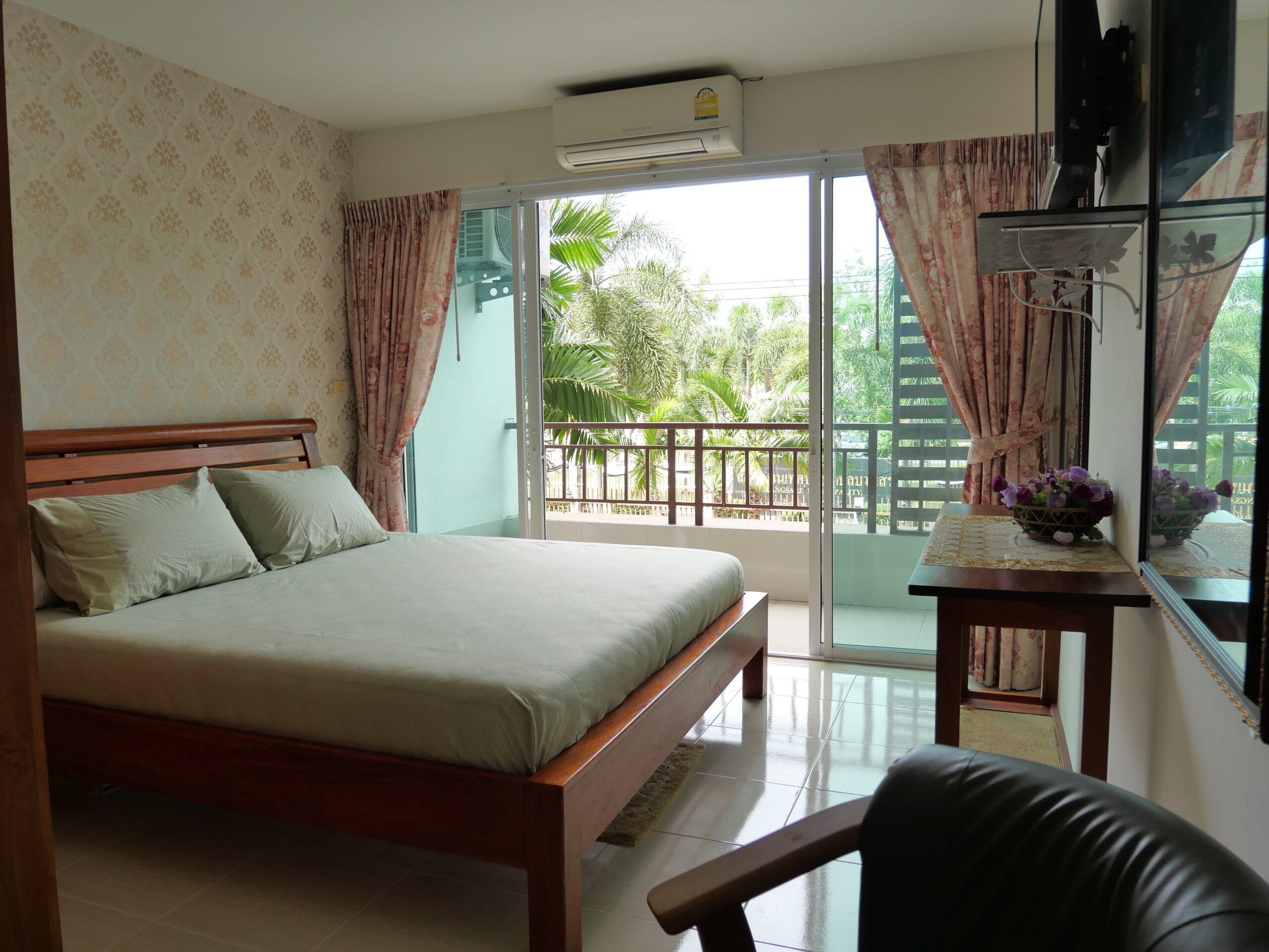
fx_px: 880
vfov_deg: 56.8
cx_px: 634
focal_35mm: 24
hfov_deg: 71.6
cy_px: 476
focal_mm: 12
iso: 200
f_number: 4
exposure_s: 1/160
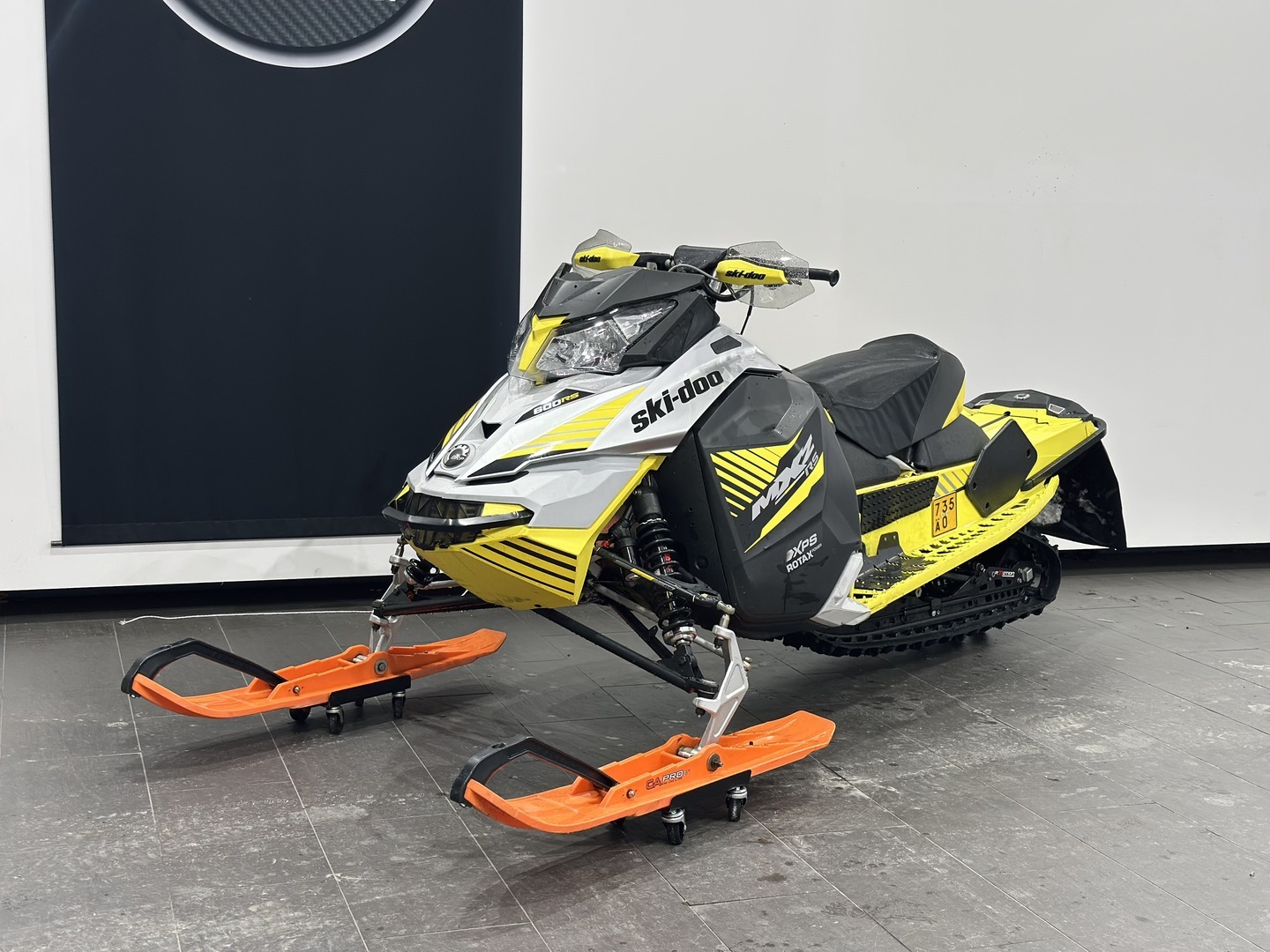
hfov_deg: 39.7
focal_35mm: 48
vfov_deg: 30.3
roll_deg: -0.1
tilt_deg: -8.2
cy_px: 476
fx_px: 1761
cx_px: 635
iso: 80
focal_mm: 6.86
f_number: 1.78
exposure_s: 1/100
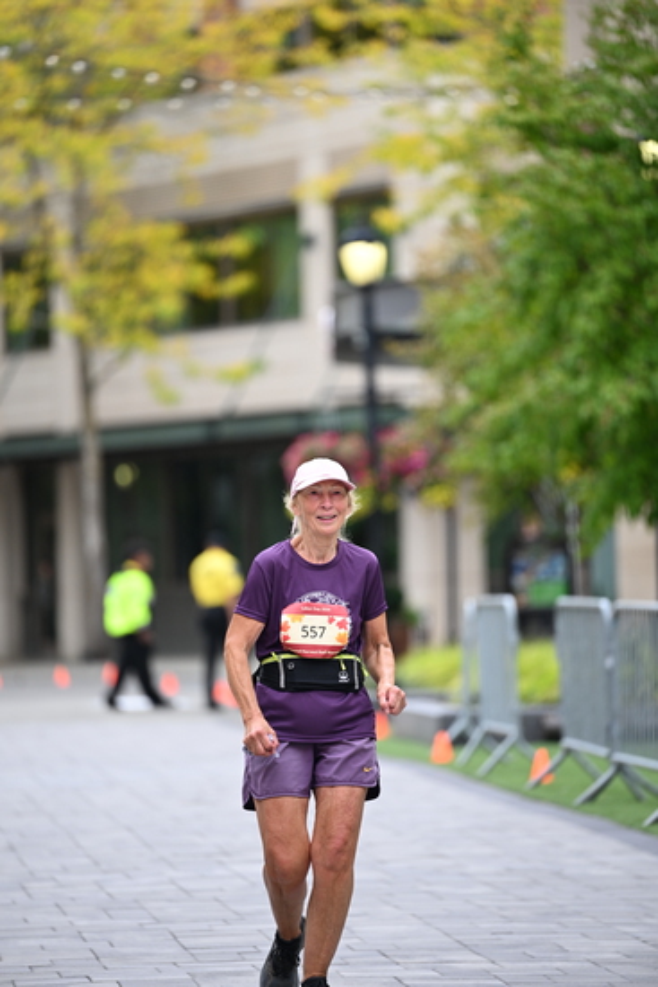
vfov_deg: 10.3
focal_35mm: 200
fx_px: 5479
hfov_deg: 6.9
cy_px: 494
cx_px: 329
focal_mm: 200
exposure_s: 1/1000
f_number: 2.8
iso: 400
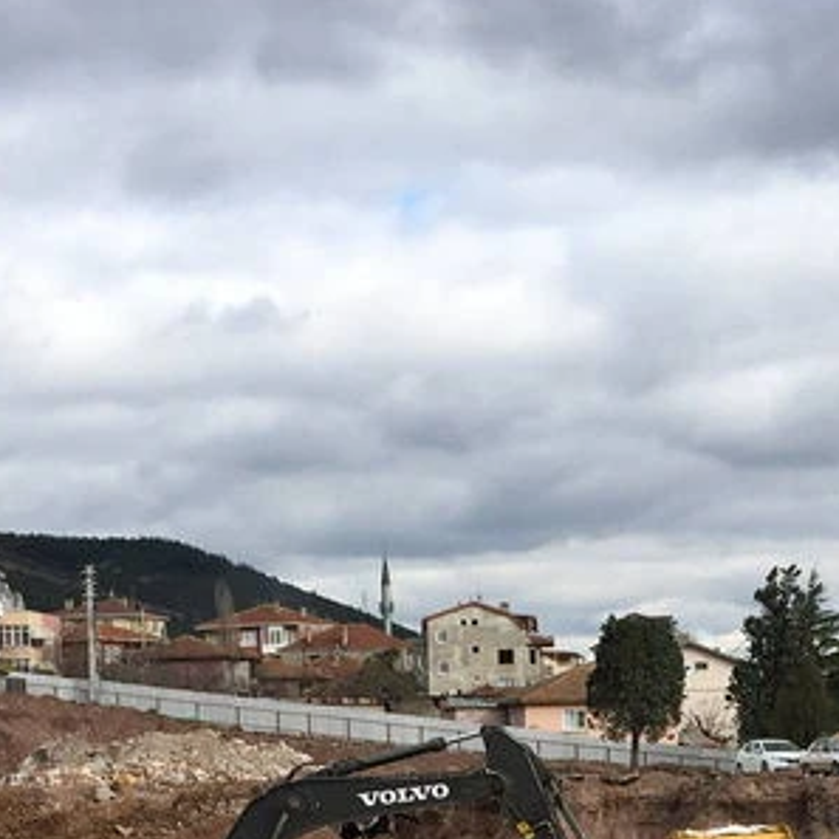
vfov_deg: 18.9
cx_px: 528
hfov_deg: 19.9
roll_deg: +0.7
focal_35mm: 87
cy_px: 986
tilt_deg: -3.9
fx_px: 2386
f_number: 2.2
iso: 25
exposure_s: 1/827
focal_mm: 4.15
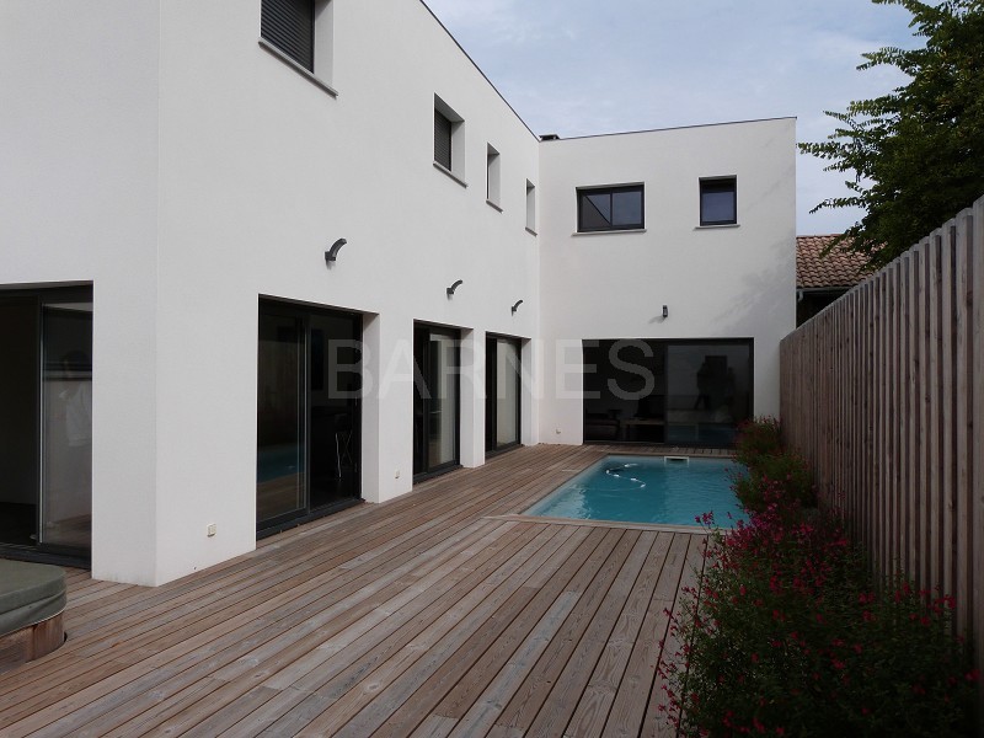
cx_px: 492
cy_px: 369
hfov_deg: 69.4
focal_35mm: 25
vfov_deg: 54.9
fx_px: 711
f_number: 5.6
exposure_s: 1/500
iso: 100
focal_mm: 4.5
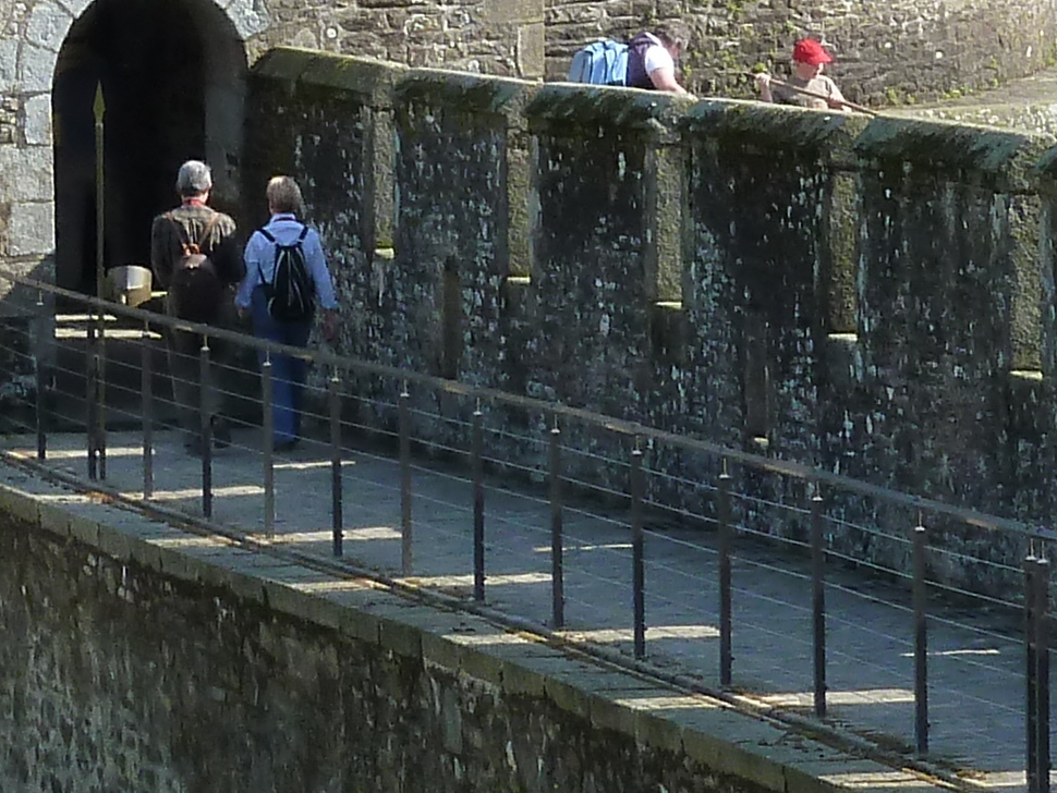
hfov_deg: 5.3
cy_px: -709
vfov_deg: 4.0
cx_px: -508
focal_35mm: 371
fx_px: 11331
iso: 125
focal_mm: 14.7
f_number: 4.3
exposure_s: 1/320
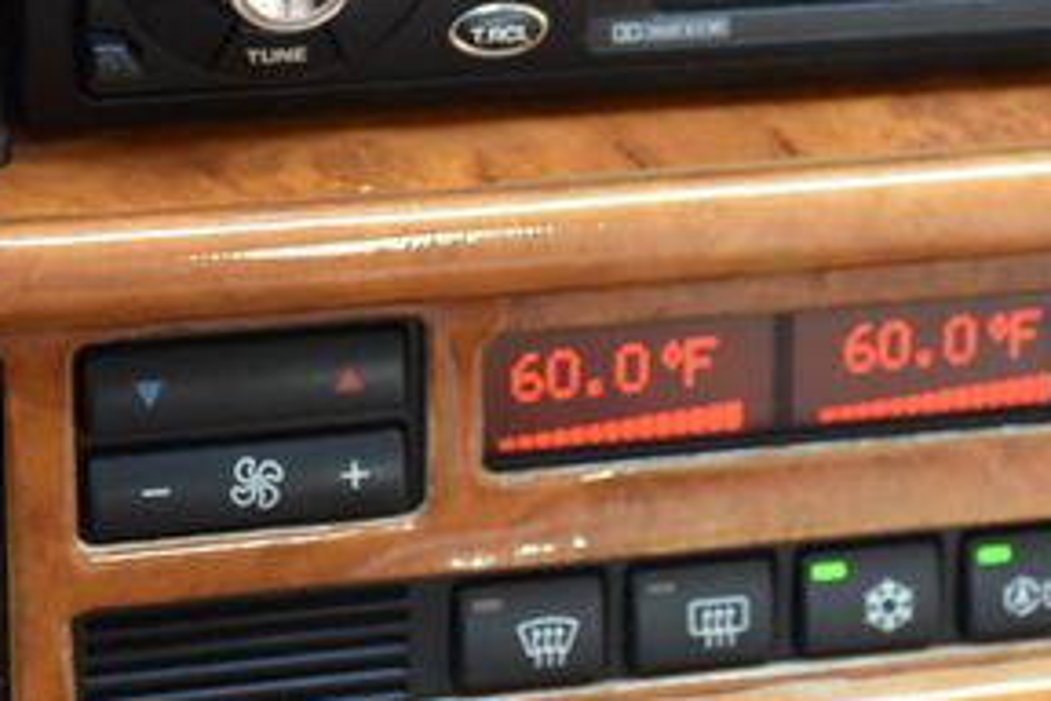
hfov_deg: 13.6
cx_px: 774
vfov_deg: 9.1
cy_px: 69
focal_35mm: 150
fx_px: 4382
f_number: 4.8
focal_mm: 45
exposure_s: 1/100
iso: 800
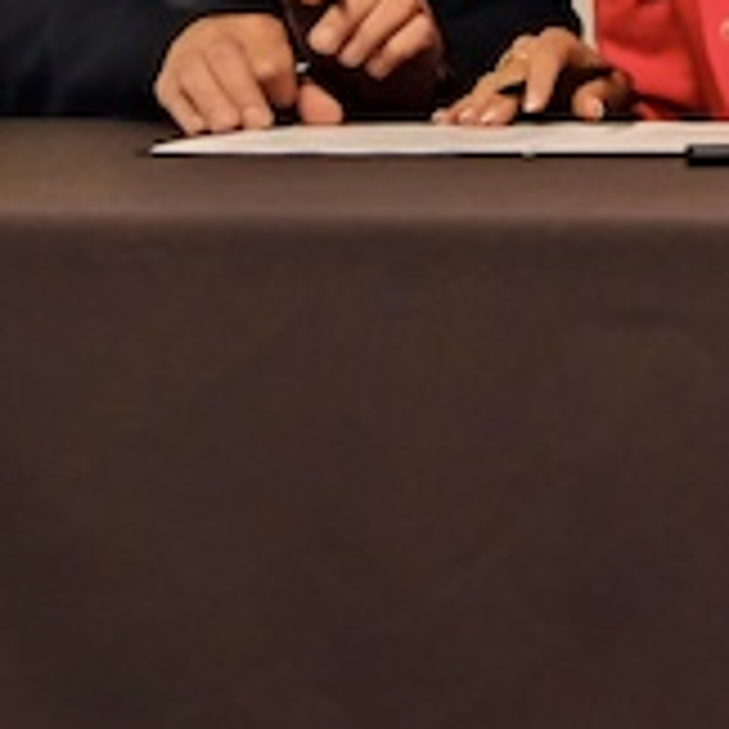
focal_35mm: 159
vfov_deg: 10.6
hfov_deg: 10.7
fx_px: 3788
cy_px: -407
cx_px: 976
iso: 2500
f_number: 4
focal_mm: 25.3
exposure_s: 1/80
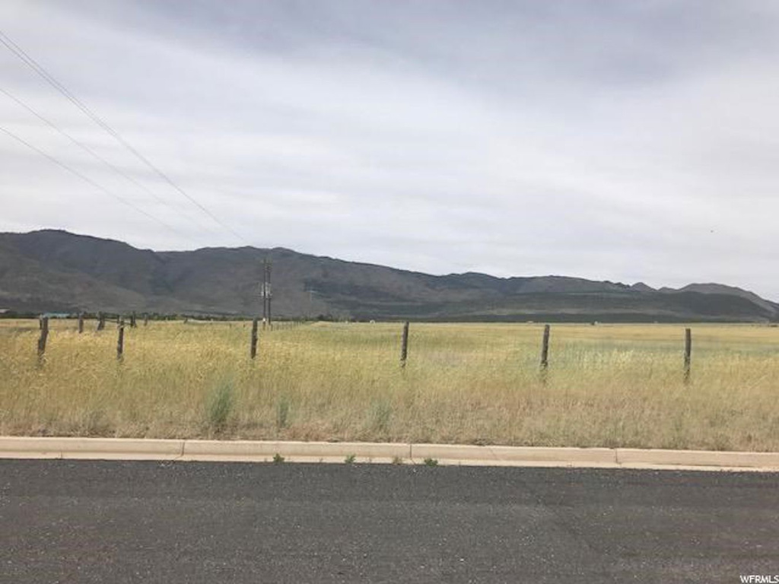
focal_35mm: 28
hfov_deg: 63.4
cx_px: 390
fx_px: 630
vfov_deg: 49.7
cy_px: 292
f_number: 1.8
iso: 20
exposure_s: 1/5319
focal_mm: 3.99
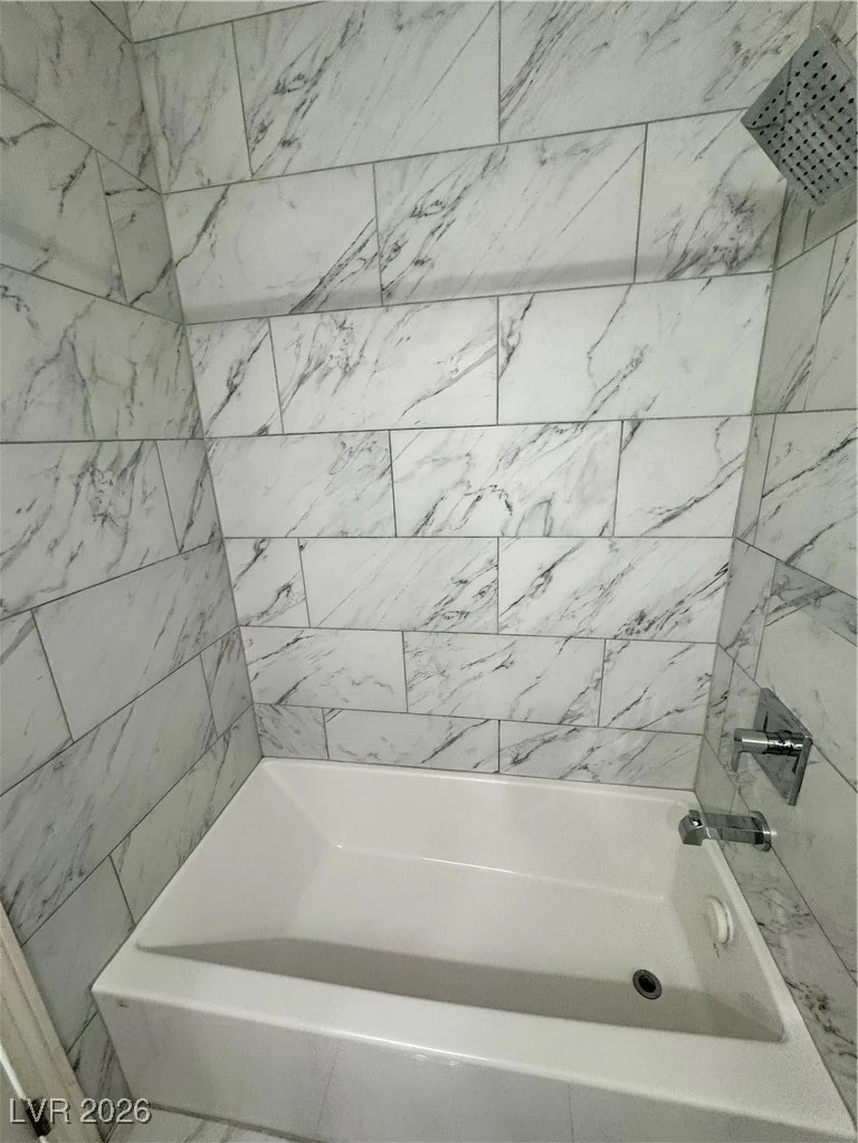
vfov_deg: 102.1
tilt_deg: -17.6
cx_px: 429
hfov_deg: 85.7
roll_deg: +1.6
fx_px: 463
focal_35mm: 14
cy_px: 572
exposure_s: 1/120
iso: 125
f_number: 2.2
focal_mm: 2.22
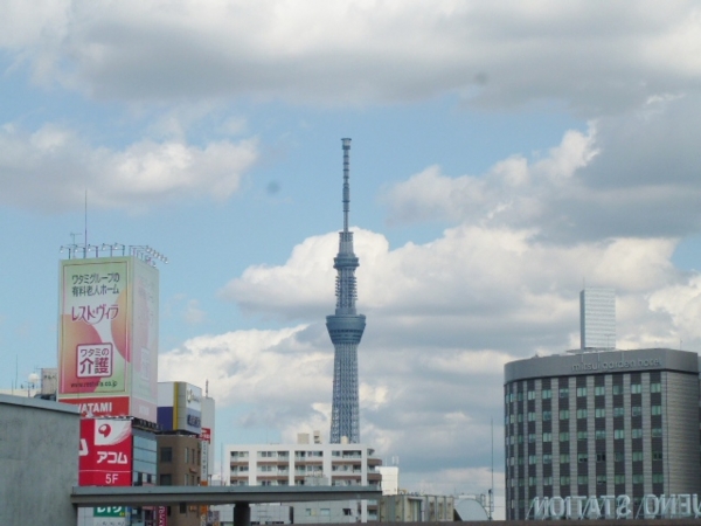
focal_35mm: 118
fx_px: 2390
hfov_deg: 16.7
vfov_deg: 12.6
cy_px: 263
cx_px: 350
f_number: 6.5
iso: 100
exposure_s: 1/640
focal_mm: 19.3
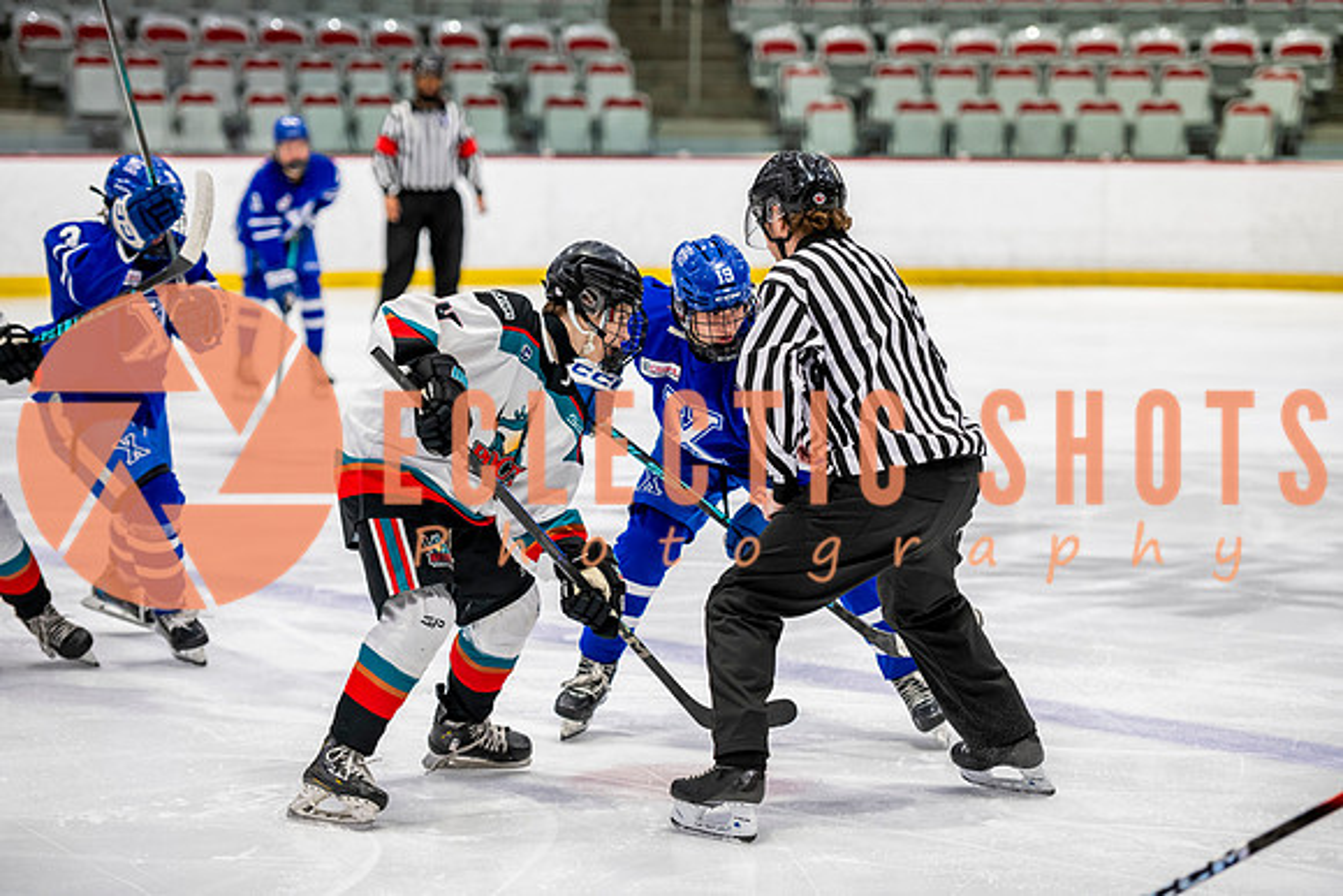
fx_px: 4651
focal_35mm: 125
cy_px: 431
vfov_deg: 11.0
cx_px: 698
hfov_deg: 16.4
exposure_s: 1/800
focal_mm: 120
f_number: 3.2
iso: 1600
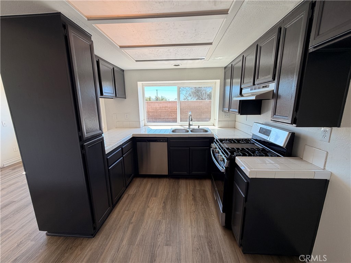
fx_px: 142
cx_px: 176
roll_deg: +2.0
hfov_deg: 102.1
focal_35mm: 14
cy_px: 132
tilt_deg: -11.4
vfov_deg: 85.7
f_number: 2.2
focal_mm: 2.22
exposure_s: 1/120
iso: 40
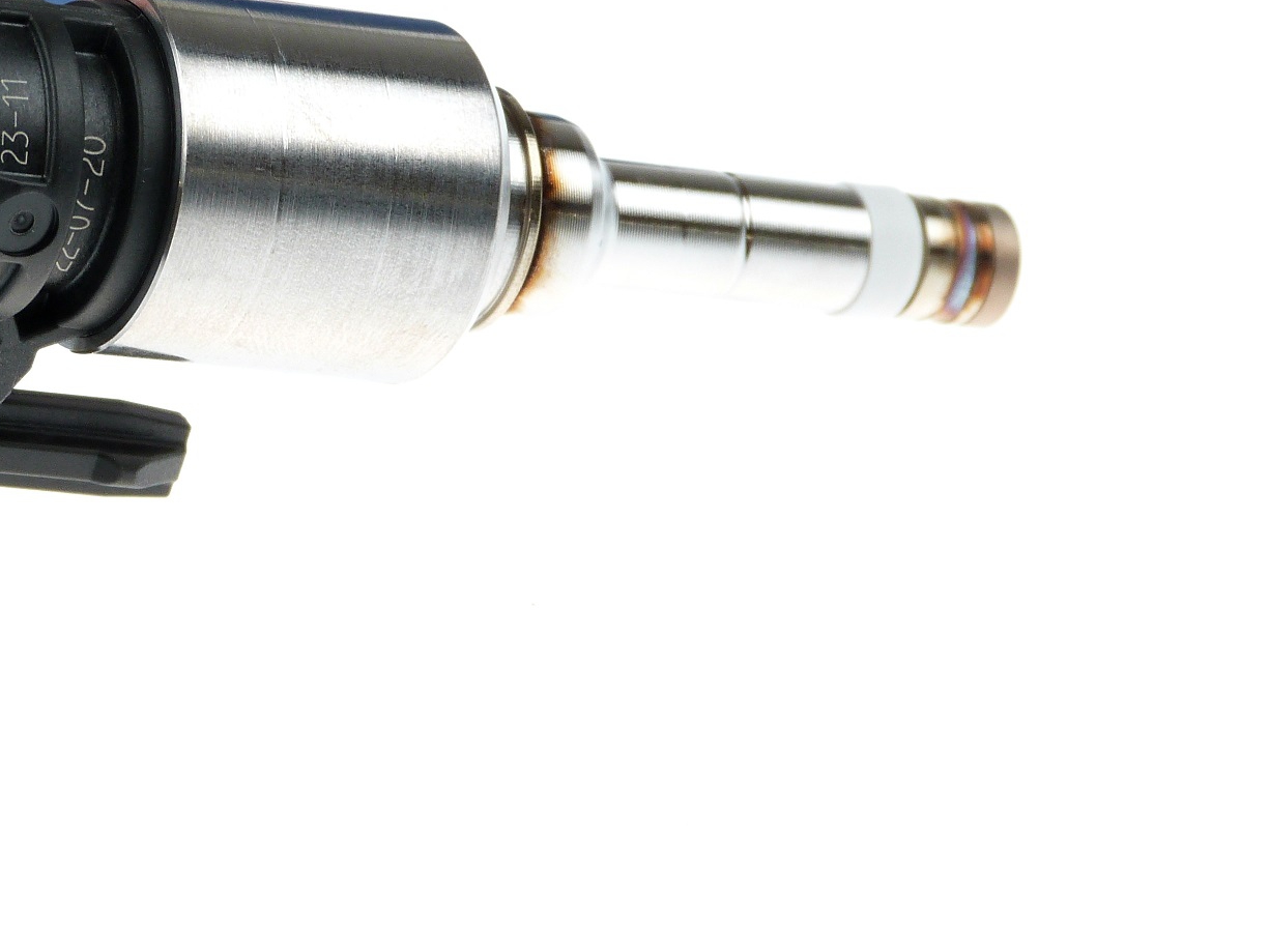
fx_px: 8322
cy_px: 285
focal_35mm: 227
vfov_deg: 6.5
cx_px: 240
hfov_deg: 8.7
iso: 100
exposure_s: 1/80
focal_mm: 25
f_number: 3.6
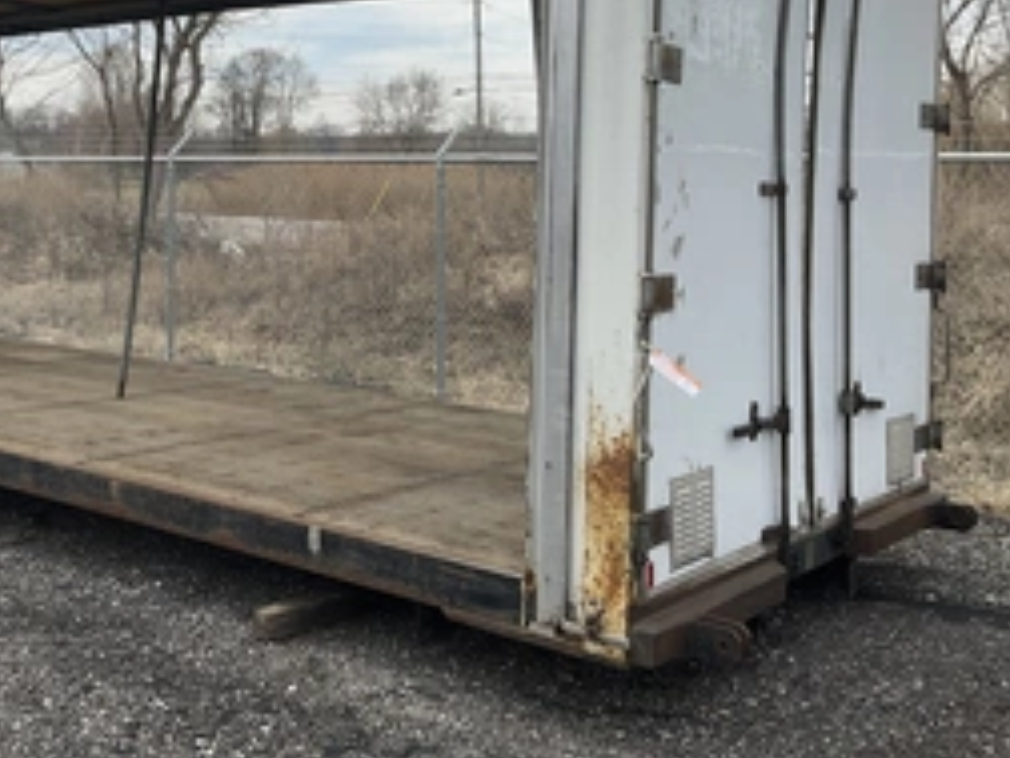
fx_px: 1342
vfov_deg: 30.9
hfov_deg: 40.7
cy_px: 180
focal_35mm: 46
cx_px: 341
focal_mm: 3
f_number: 1.8
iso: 25
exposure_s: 1/2227
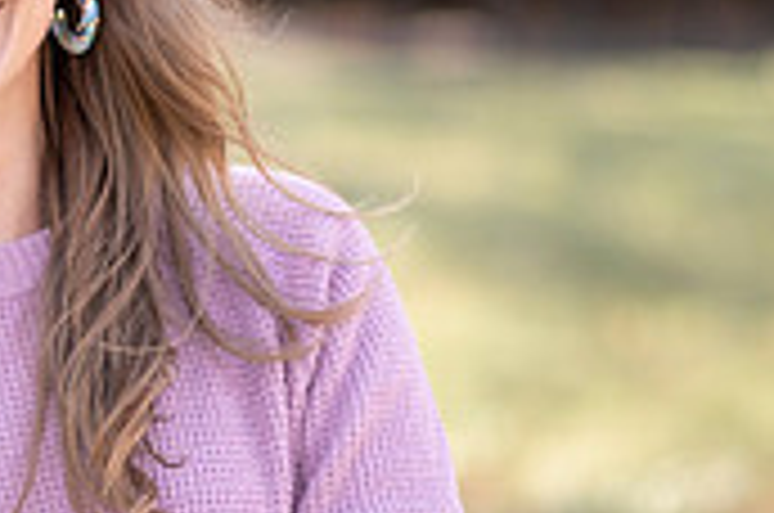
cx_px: -324
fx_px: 6803
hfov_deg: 6.4
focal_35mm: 317
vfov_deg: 4.3
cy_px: 377
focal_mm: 85
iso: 320
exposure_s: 1/800
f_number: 2
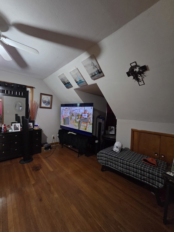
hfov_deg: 89.9
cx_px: 87
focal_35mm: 13
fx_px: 87
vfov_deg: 106.2
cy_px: 116
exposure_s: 1/40
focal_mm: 2.2
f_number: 2.2
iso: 1250
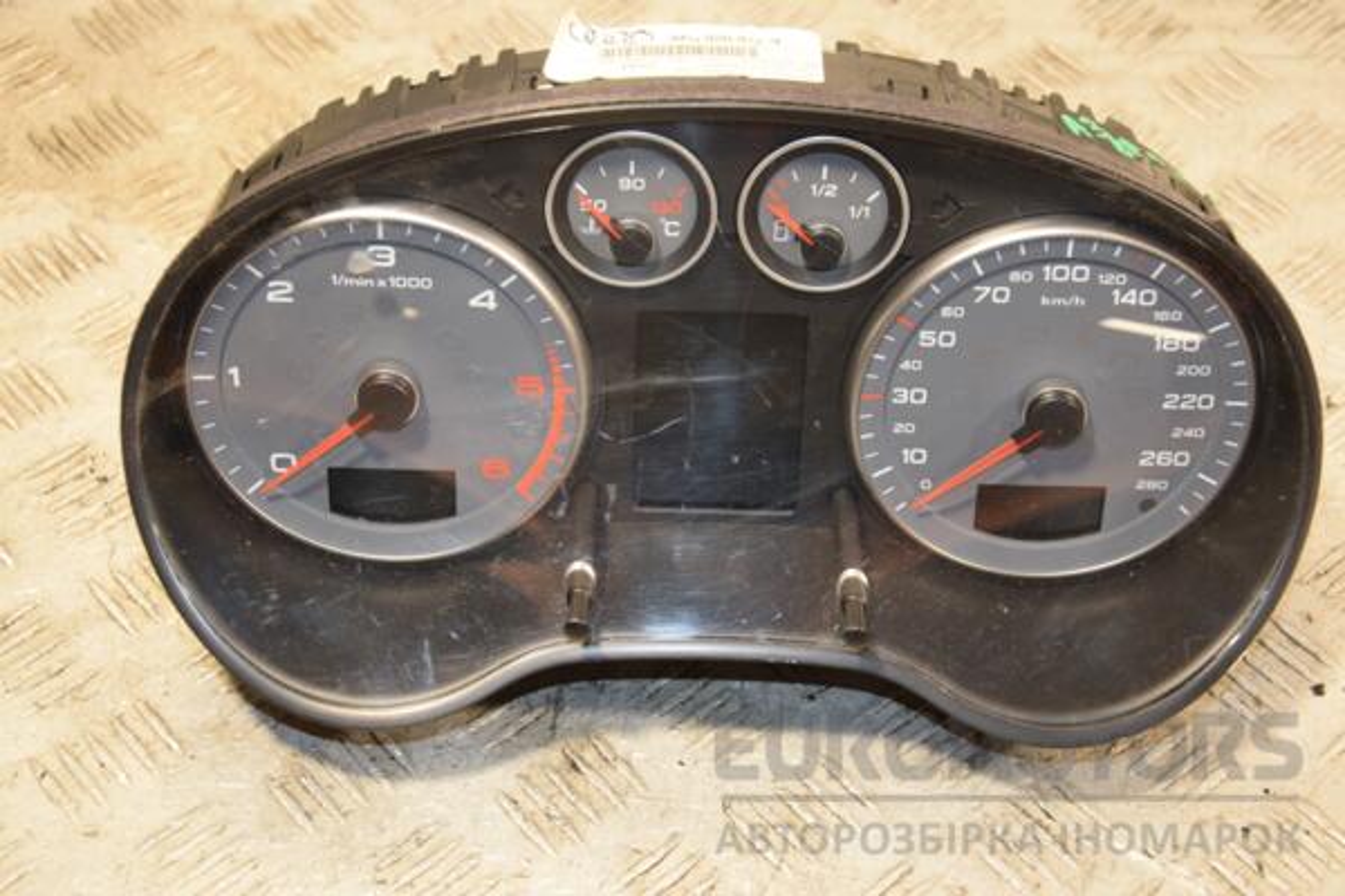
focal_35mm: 68
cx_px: 672
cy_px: 448
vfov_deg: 20.2
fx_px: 2522
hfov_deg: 29.9
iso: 800
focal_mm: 45
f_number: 4.8
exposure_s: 1/125
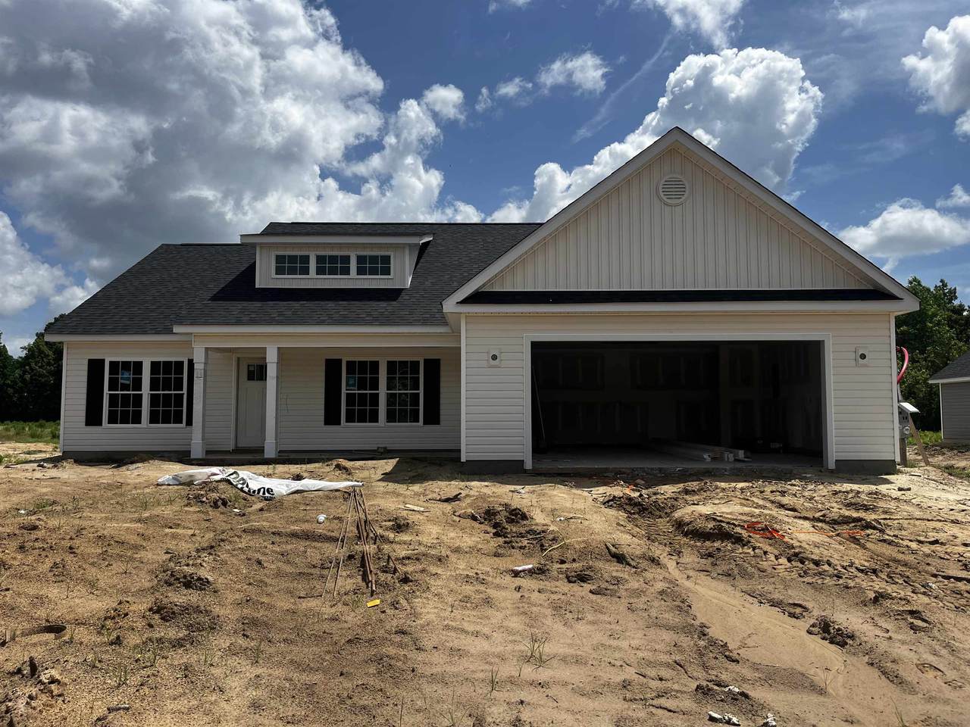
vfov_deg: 53.1
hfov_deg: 67.3
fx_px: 729
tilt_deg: +5.1
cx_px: 485
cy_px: 364
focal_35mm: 26
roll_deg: +0.4
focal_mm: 5.1
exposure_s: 1/5848
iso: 50
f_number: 1.6
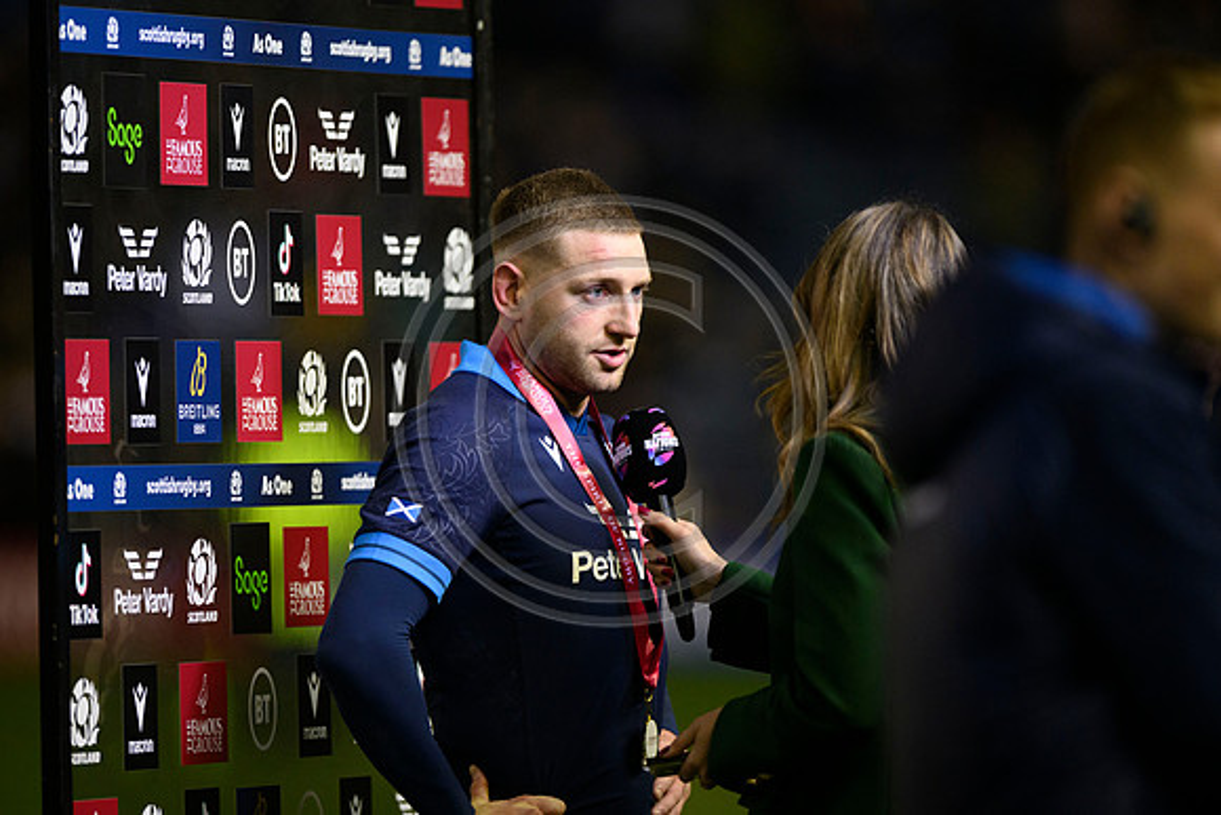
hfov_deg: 5.2
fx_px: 13569
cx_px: 610
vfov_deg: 3.4
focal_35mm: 400
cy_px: 408
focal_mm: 400
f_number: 3.2
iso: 3200
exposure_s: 1/1600
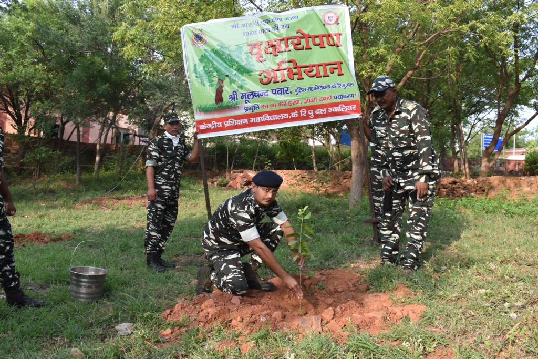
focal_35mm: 33
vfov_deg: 40.0
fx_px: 493
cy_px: 180
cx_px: 269
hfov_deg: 57.2
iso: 400
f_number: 8
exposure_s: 1/250
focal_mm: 22
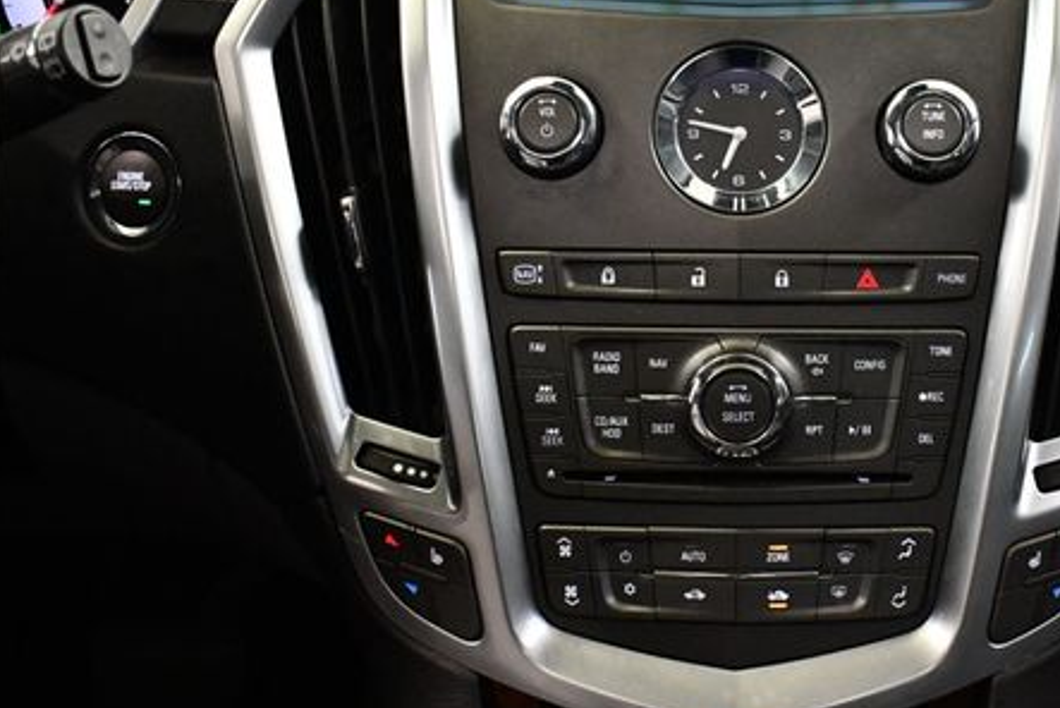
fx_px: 1532
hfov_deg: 37.6
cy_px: 289
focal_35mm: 52
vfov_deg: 26.0
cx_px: 737
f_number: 3.5
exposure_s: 1/80
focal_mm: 18
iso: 3200
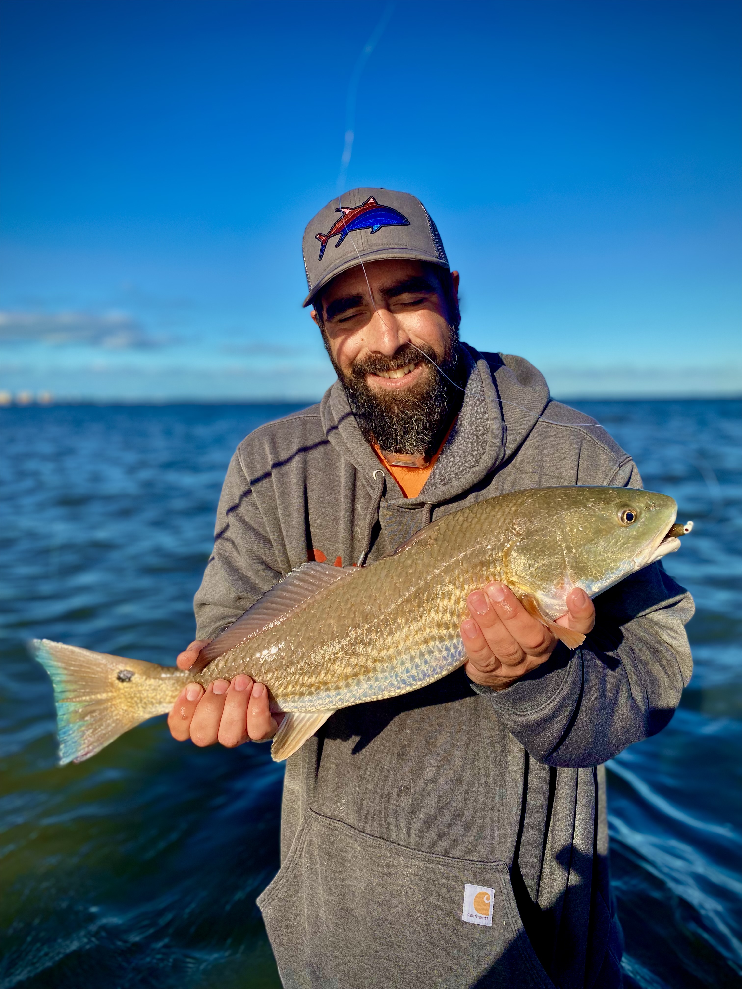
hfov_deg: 53.1
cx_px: 371
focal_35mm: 26
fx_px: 743
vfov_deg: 67.3
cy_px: 494
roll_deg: +0.2
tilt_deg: -6.9
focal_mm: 4.25
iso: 32
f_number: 1.8
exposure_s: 1/2410
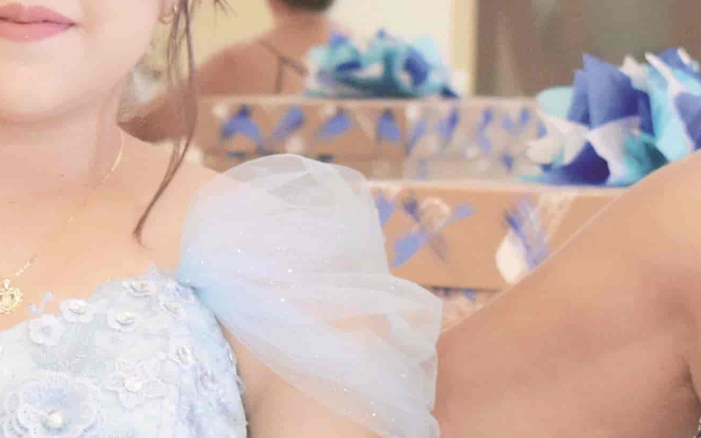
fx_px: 5063
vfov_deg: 5.0
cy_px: 328
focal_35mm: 265
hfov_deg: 7.9
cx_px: 15
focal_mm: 38
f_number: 5.6
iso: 1600
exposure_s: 1/80
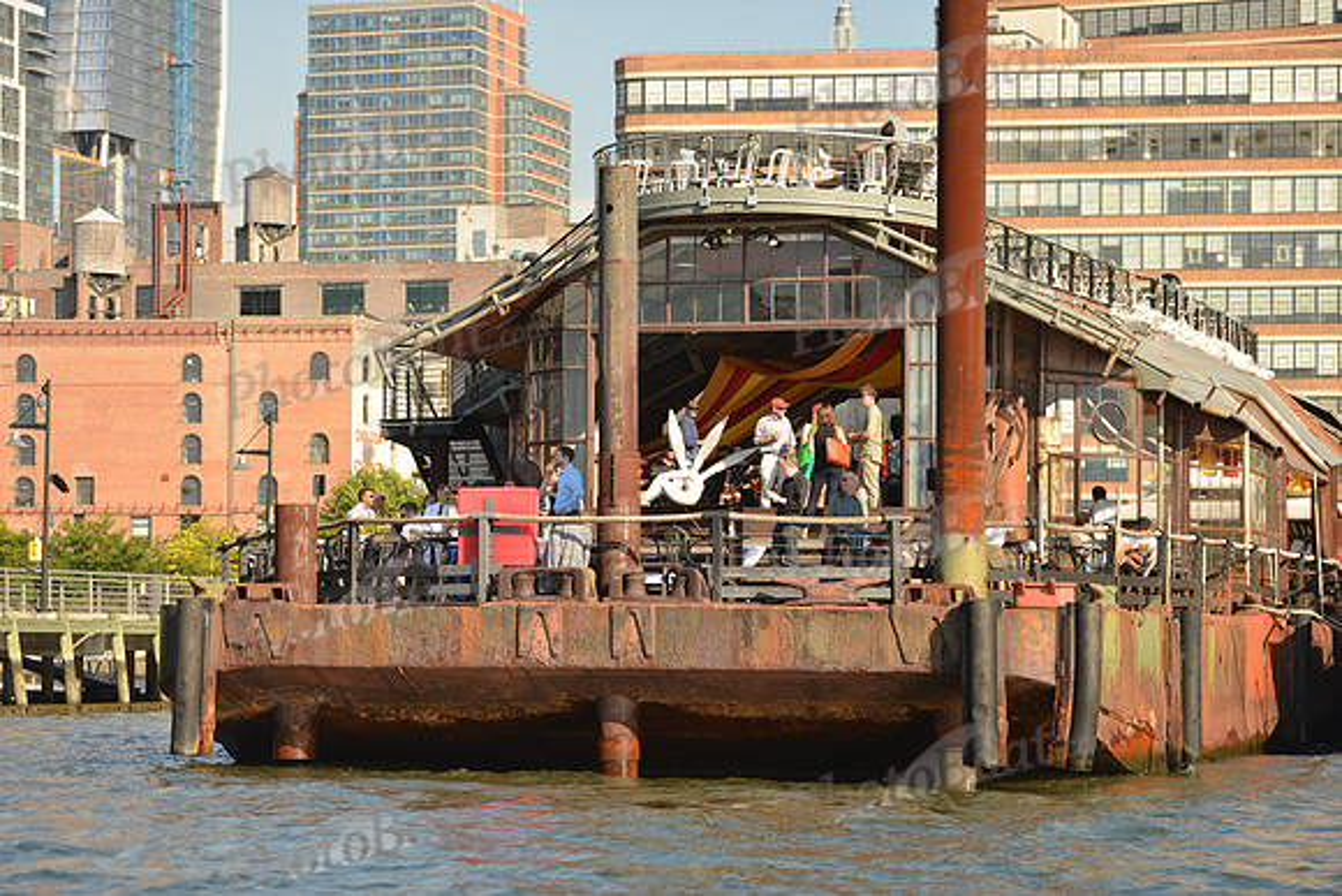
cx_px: 671
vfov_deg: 14.0
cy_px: 448
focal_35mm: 98
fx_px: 3654
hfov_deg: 20.8
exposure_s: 1/1250
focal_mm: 98
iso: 400
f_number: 3.2
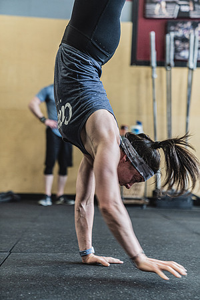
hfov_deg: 19.5
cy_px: 150
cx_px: 100
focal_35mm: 70
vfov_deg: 28.8
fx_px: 583
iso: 2000
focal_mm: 70
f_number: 2.8
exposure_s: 1/125
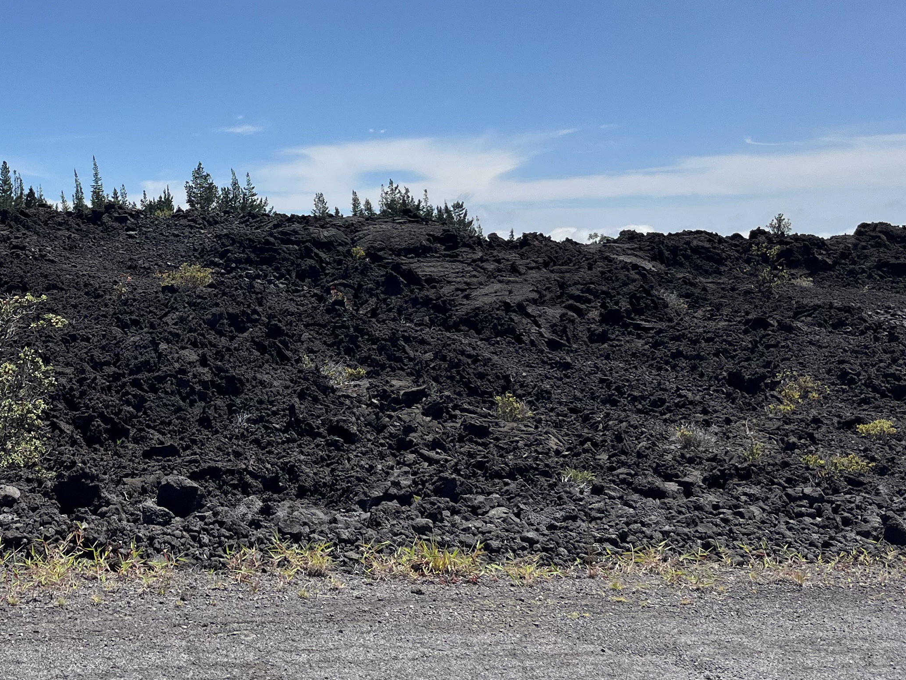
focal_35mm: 51
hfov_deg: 36.4
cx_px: 203
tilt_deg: +3.5
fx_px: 1335
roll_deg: +2.4
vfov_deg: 28.1
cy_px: 161
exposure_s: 1/6173
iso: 50
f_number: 1.6
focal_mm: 5.1
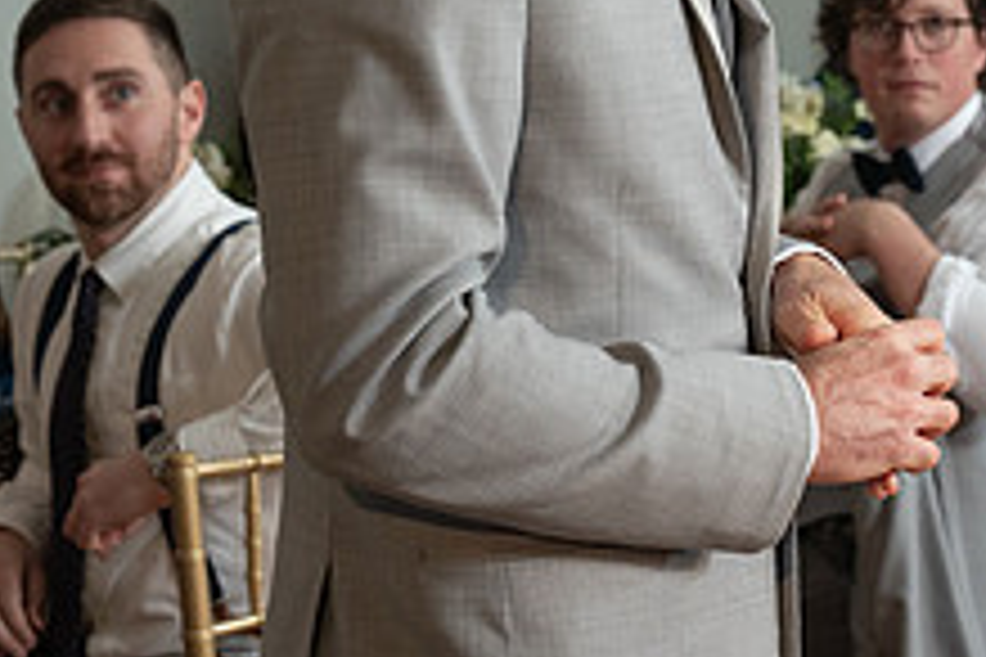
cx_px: 1080
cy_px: 175
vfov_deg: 9.6
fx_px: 3916
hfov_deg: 14.0
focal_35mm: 143
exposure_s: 1/200
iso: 2000
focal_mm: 49
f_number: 5
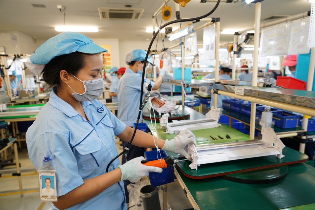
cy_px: 105
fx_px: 210
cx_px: 158
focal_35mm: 24
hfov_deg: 73.7
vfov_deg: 53.1
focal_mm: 24
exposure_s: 1/60
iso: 500
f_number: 4.5
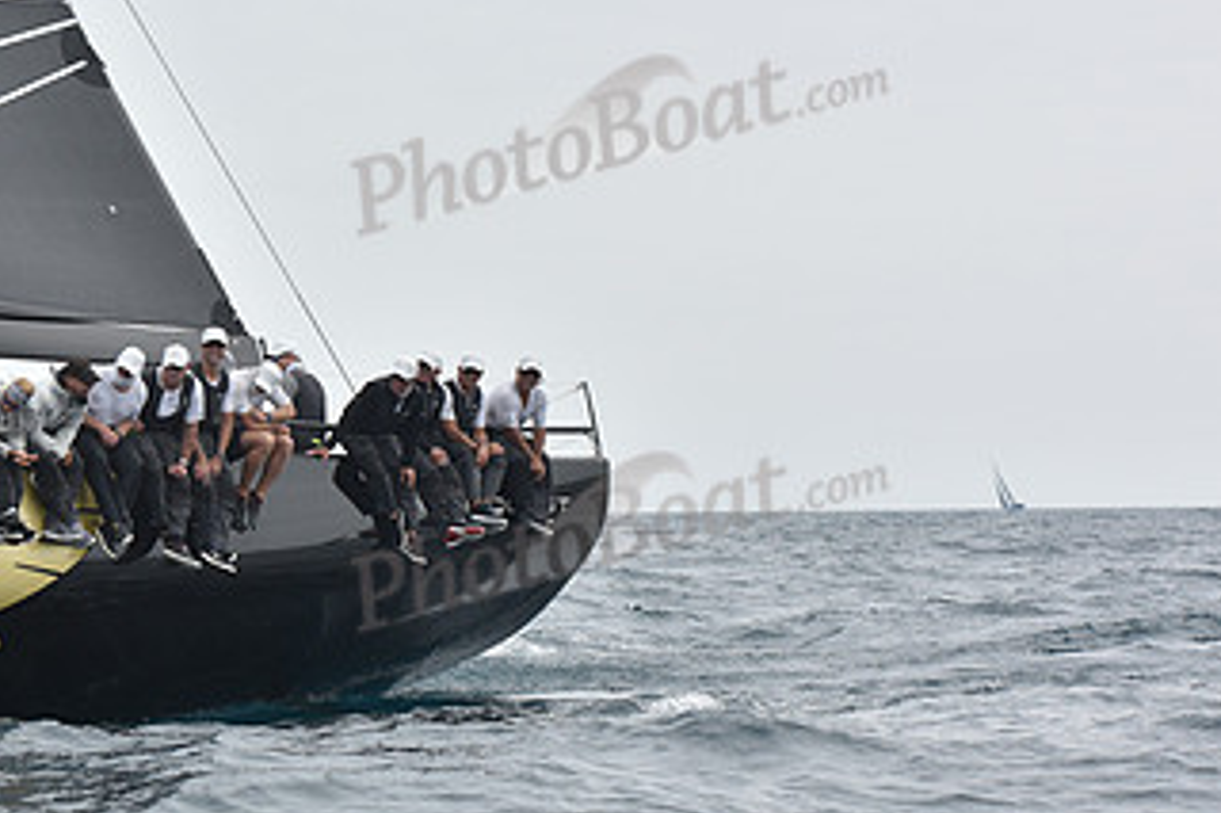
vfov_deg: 10.8
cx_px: 156
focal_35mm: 127
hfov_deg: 16.0
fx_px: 4305
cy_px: 387
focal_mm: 70
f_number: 8
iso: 250
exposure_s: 1/800
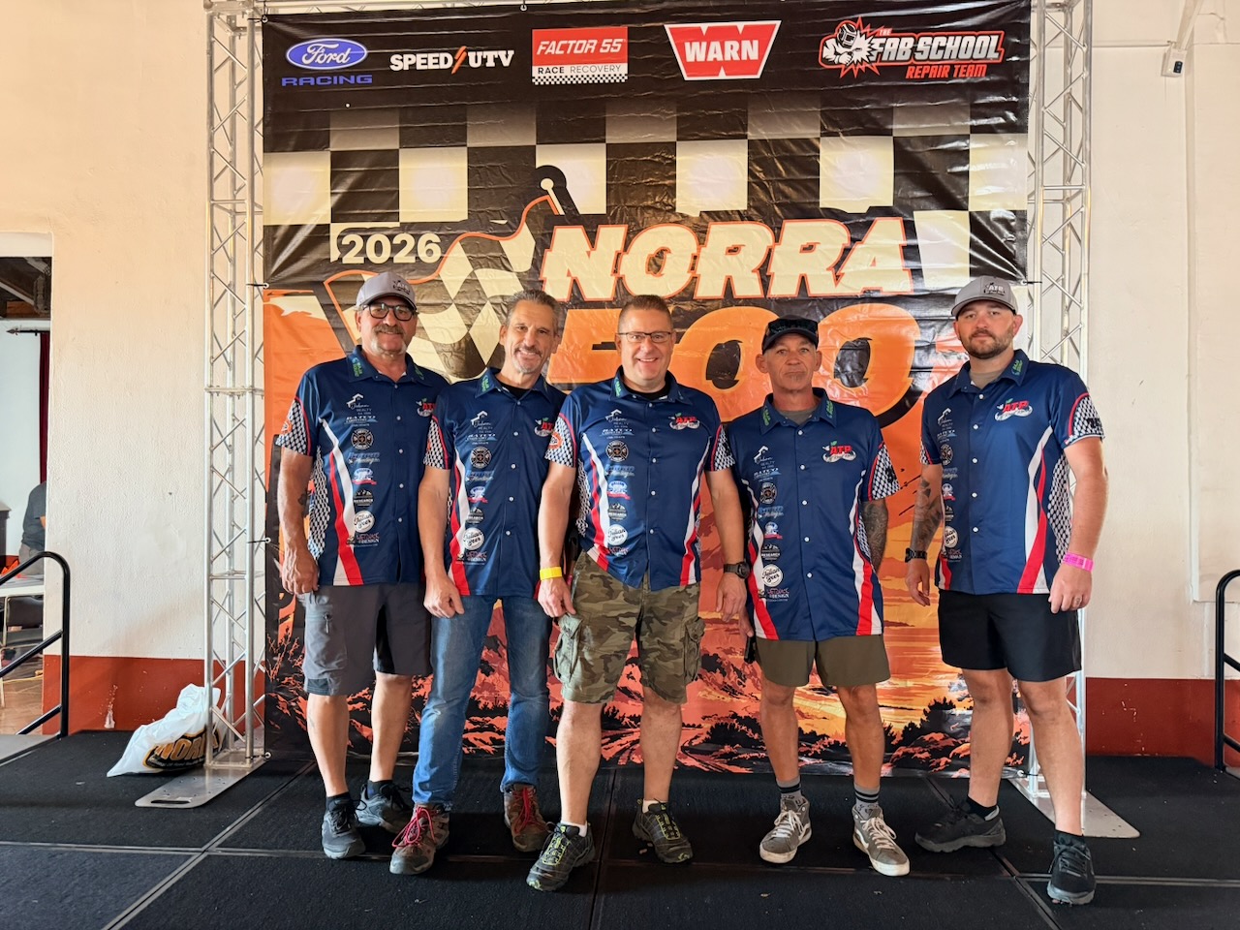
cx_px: 620
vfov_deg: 56.8
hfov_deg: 71.6
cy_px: 465
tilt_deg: +1.4
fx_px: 860
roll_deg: +0.3
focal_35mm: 24
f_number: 1.78
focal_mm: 6.76
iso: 640
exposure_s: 1/40
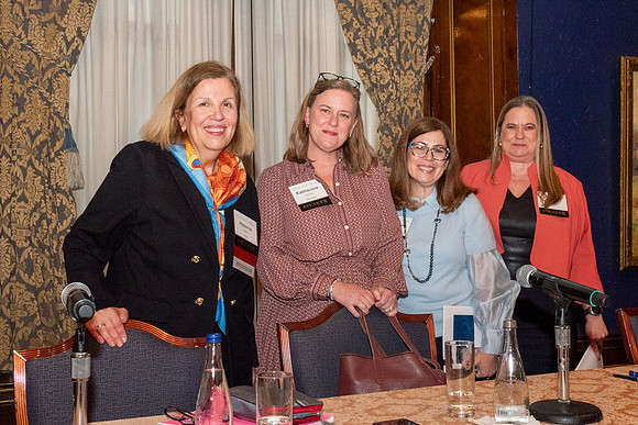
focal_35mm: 40
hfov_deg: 48.3
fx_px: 711
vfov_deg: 33.3
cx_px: 346
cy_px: 212
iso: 4000
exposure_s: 1/60
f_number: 11
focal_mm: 25
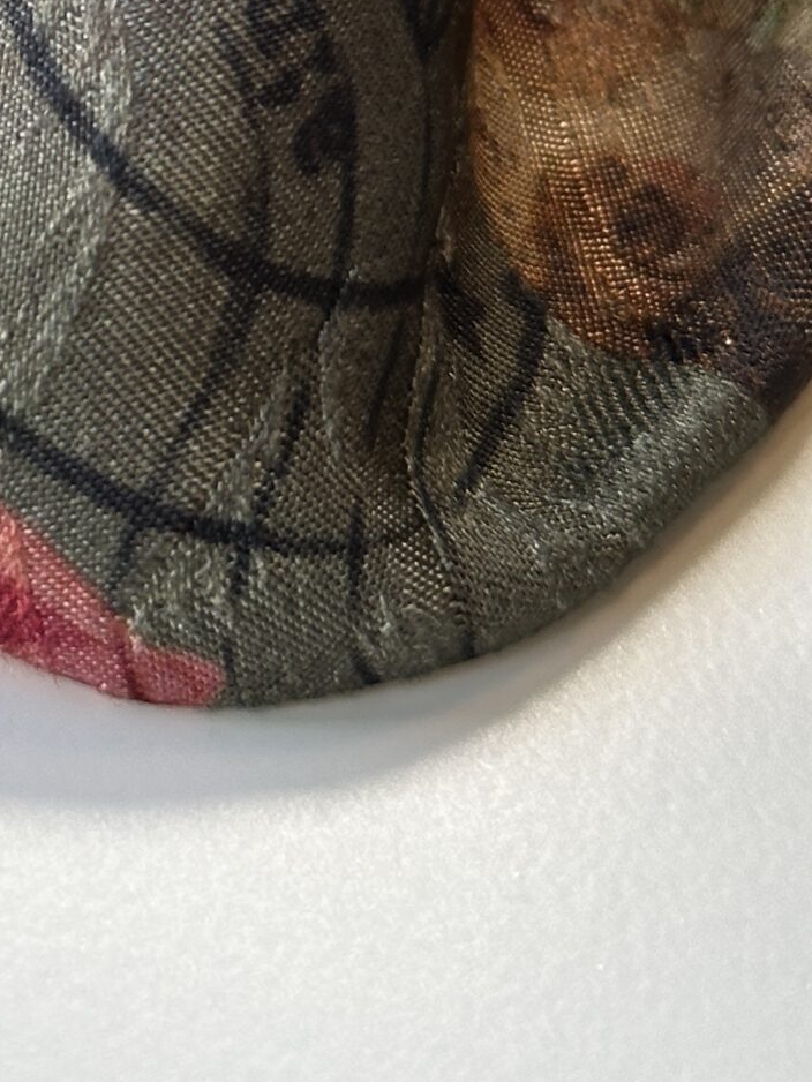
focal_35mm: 131
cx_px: -286
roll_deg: -7.2
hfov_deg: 11.0
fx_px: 4095
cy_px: -343
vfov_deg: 14.4
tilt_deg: -40.0
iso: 64
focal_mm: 6.86
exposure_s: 1/121
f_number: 1.78
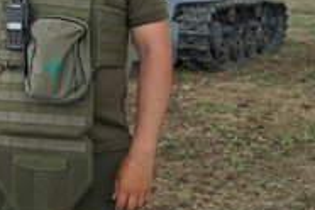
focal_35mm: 69
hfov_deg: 28.2
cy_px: -1
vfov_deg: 19.2
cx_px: 34
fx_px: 604
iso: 100
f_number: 4.5
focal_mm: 32
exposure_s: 1/320
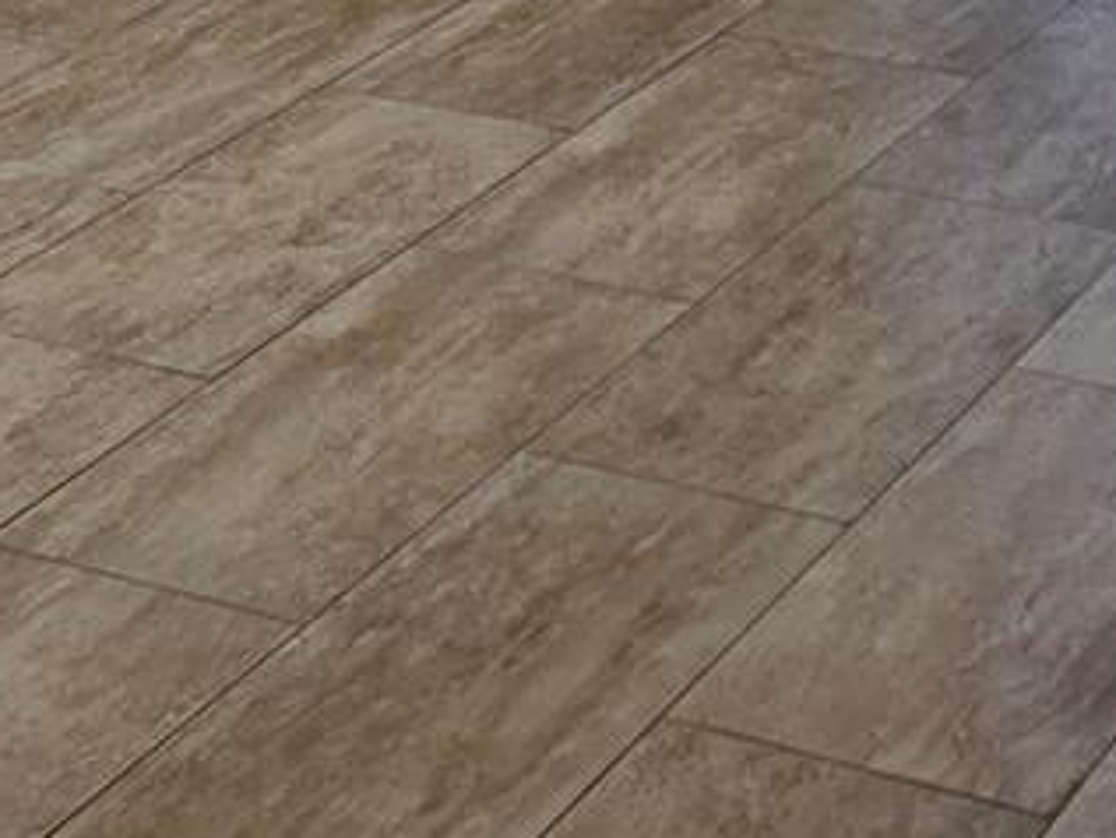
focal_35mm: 116
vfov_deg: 11.3
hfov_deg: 16.9
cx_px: 831
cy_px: -958
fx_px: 3741
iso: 16
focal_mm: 6.3
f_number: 1.7
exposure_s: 1/120
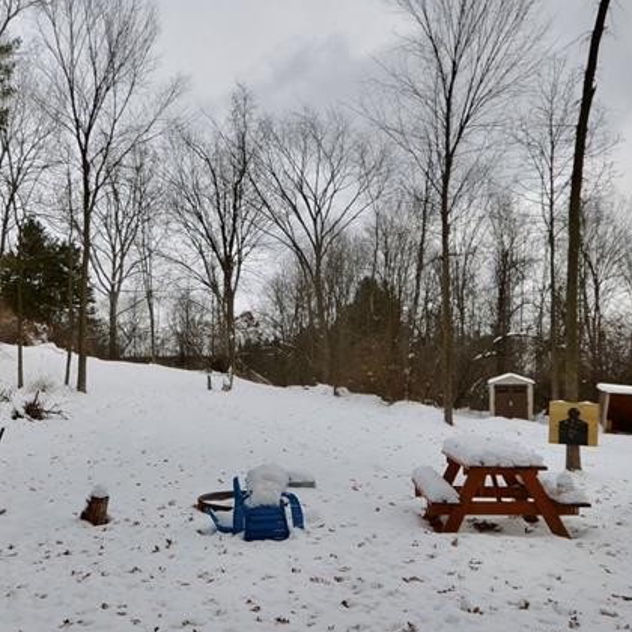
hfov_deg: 52.0
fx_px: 640
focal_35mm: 31
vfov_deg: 52.2
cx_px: 241
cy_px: 376
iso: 160
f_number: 8
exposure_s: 1/250
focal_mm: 10
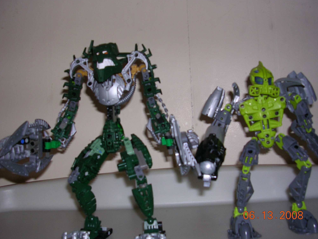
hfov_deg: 47.9
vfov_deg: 36.8
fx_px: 358
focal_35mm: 39
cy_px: 118
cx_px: 163
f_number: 2.8
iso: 50
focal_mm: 5.8
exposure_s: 1/60.1
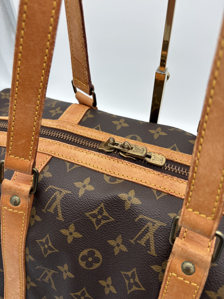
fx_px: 224
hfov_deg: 53.1
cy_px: 150
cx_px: 112
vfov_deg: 67.3
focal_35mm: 26
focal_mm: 5.96
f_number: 1.6
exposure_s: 1/121
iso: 80
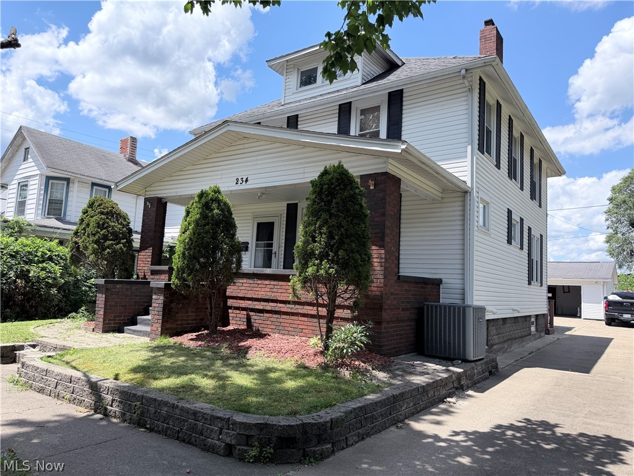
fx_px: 440
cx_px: 317
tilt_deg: +5.8
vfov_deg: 56.8
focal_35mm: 24
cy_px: 238
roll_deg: -2.3
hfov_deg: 71.6
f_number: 1.78
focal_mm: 6.76
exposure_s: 1/3021
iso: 100
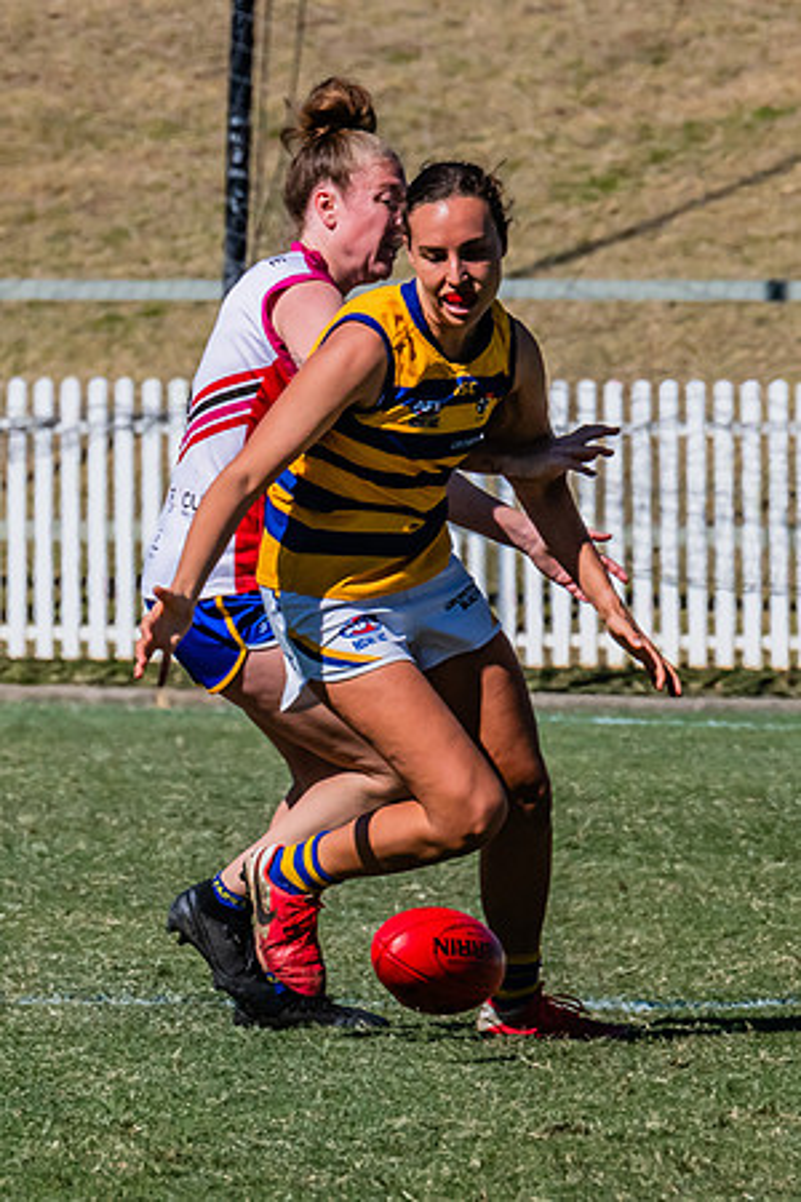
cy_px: 609
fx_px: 31299
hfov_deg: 1.5
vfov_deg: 2.2
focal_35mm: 938
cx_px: 98
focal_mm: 420
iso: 800
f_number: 16
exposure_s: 1/1600
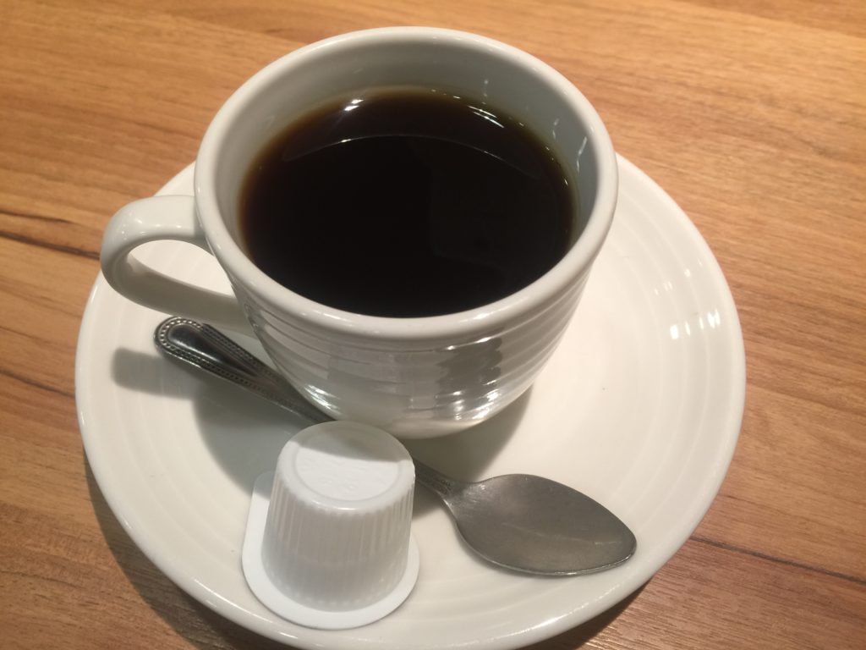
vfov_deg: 48.2
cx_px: 433
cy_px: 325
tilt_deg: -55.0
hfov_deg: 61.7
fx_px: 726
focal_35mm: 29
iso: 32
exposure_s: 1/15
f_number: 2.2
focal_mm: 4.15
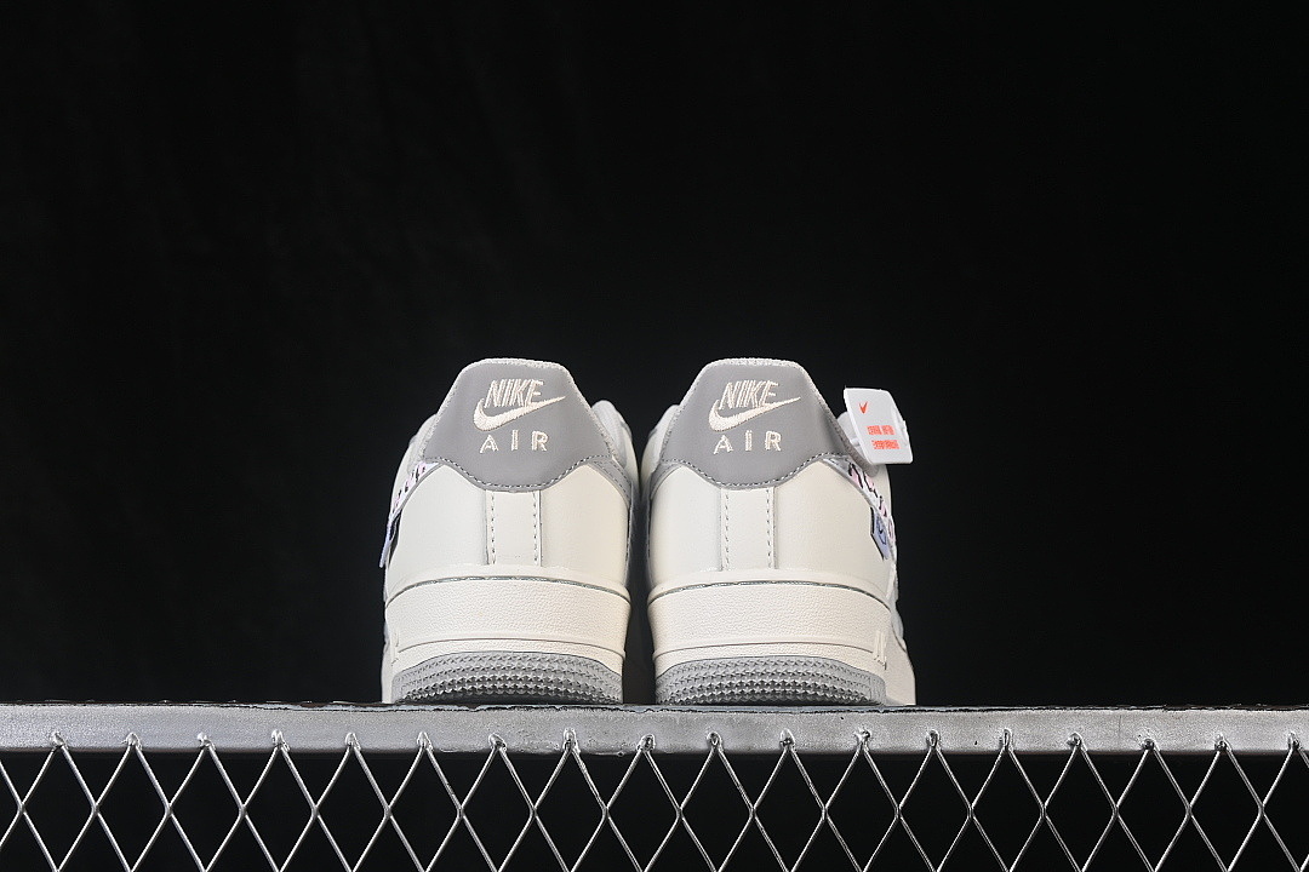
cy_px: 436
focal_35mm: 75
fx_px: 2727
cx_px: 654
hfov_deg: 27.0
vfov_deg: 18.2
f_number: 8
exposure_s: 1/80
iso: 160
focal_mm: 50
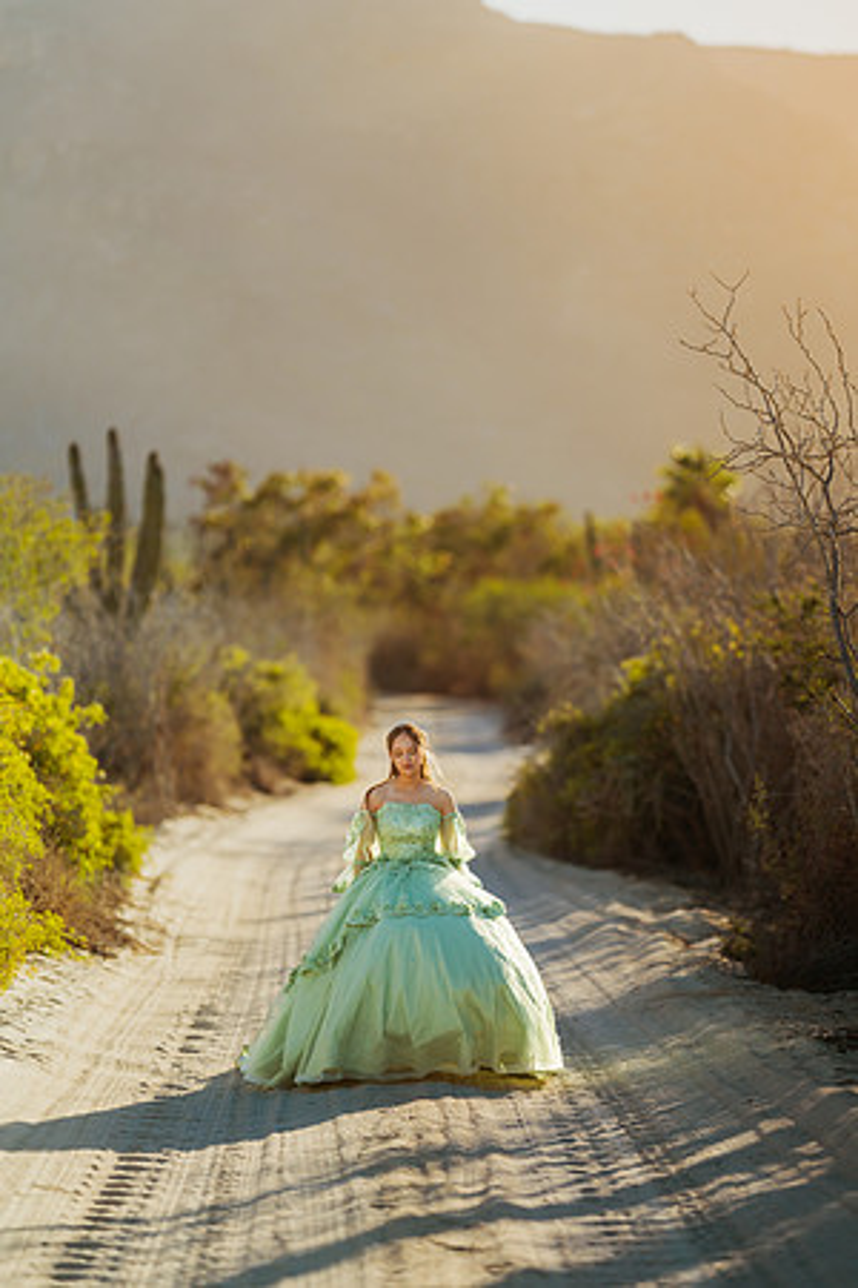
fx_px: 4826
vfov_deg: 15.2
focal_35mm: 135
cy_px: 644
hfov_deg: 10.2
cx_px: 429
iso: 100
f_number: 1.8
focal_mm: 135
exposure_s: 1/8000
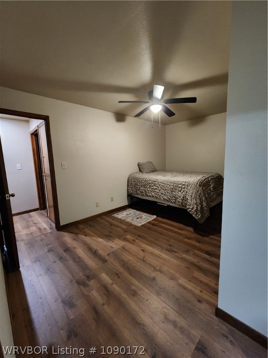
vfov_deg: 106.2
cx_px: 134
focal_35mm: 13
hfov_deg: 89.9
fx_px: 134
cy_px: 179
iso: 800
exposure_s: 1/24
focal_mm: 2.2
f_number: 2.2
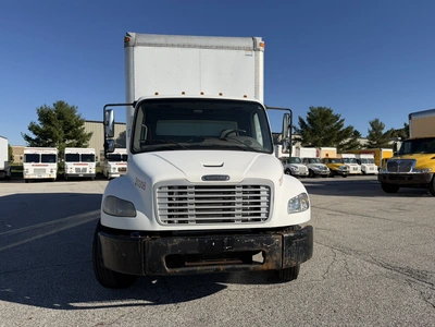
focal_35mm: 24
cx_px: 218
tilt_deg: -0.7
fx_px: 302
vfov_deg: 56.8
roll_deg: +1.2
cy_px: 164
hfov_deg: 71.6
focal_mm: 6.76
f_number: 1.78
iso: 80
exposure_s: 1/7353
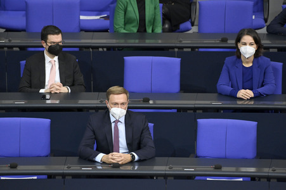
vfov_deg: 3.3
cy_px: 95
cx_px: 143
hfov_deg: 4.9
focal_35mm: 420
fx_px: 3334
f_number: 5.6
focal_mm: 420
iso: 8000
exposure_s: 1/250
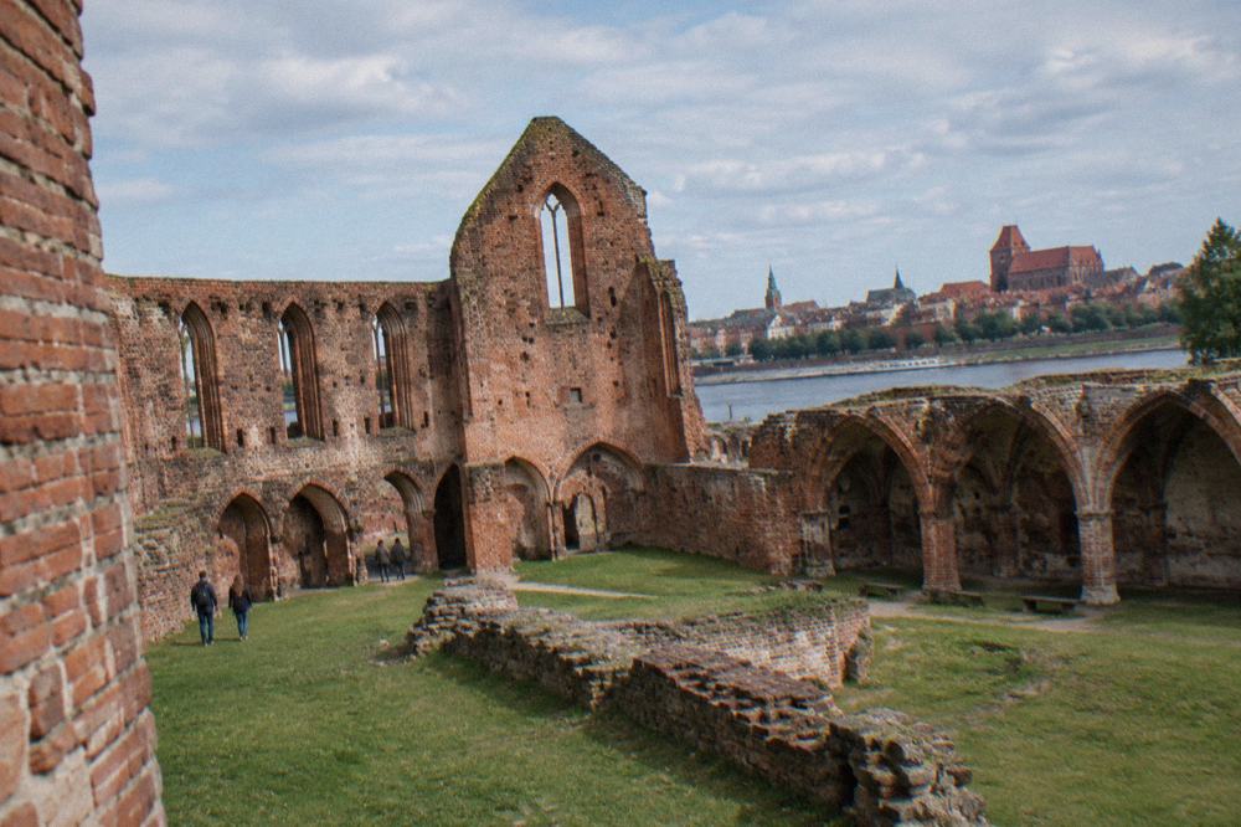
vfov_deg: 37.8
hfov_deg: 54.5
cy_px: 414
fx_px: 1206
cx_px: 620
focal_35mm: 35
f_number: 5.6
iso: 160
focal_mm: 35
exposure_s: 1/1000
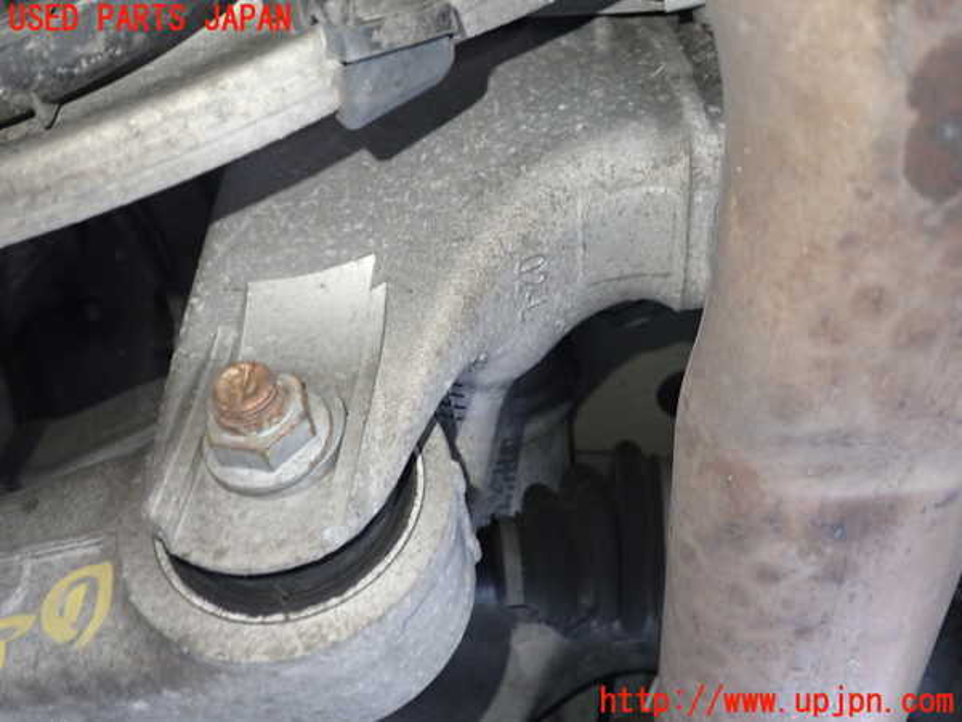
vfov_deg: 46.8
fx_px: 834
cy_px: 361
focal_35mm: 30
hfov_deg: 60.0
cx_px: 481
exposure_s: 1/30
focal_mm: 5.4
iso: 400
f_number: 2.3
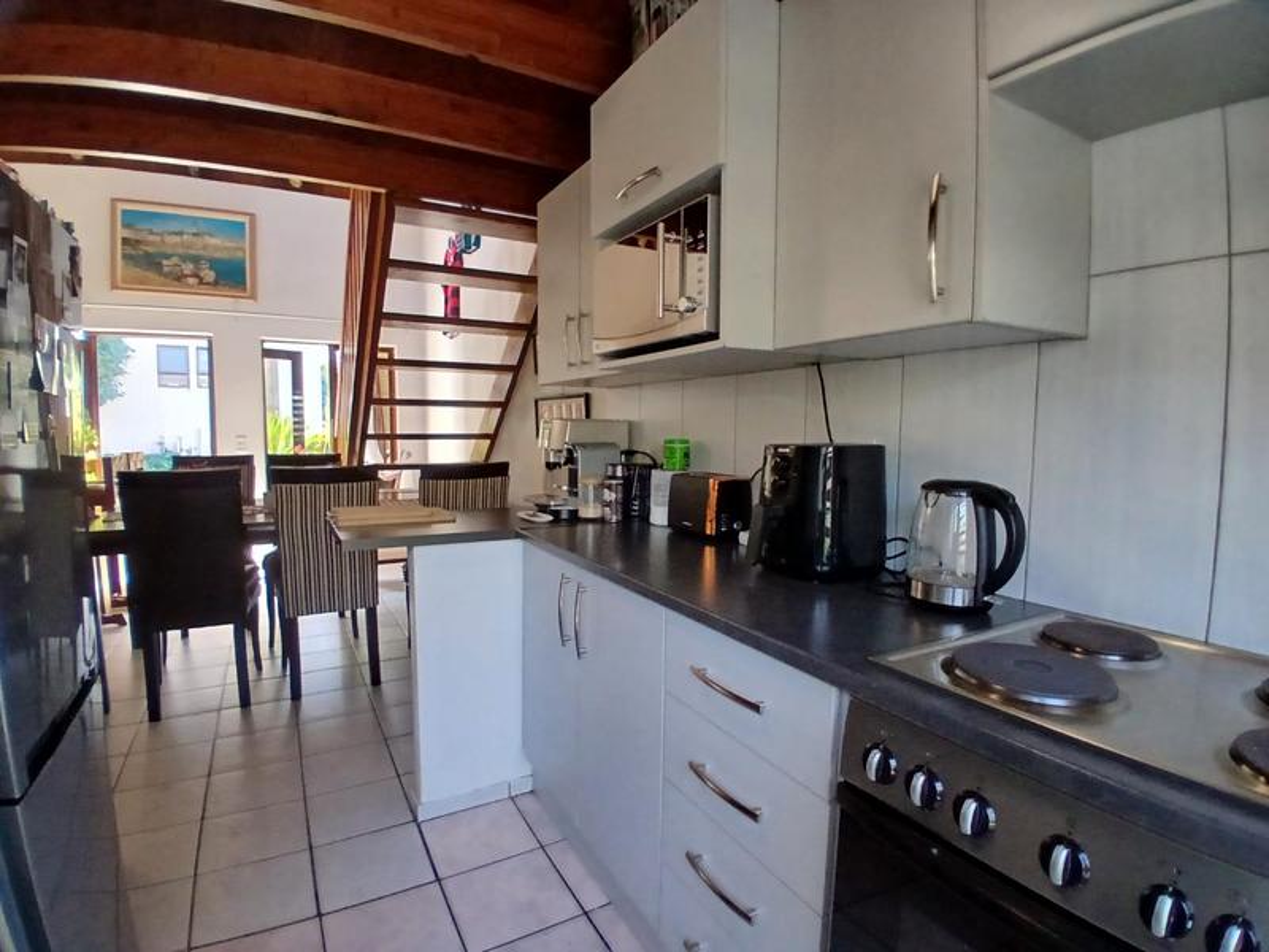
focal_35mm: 17
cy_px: 476
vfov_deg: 74.7
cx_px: 634
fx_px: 623
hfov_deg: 91.0
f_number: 2.2
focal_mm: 1.4
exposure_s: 1/33.3
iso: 250
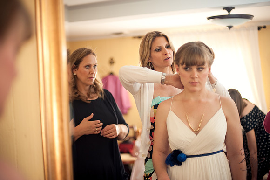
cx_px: 135
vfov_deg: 27.0
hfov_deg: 39.6
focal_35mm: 50
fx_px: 375
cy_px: 90
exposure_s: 1/100
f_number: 1.4
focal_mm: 50
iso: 200
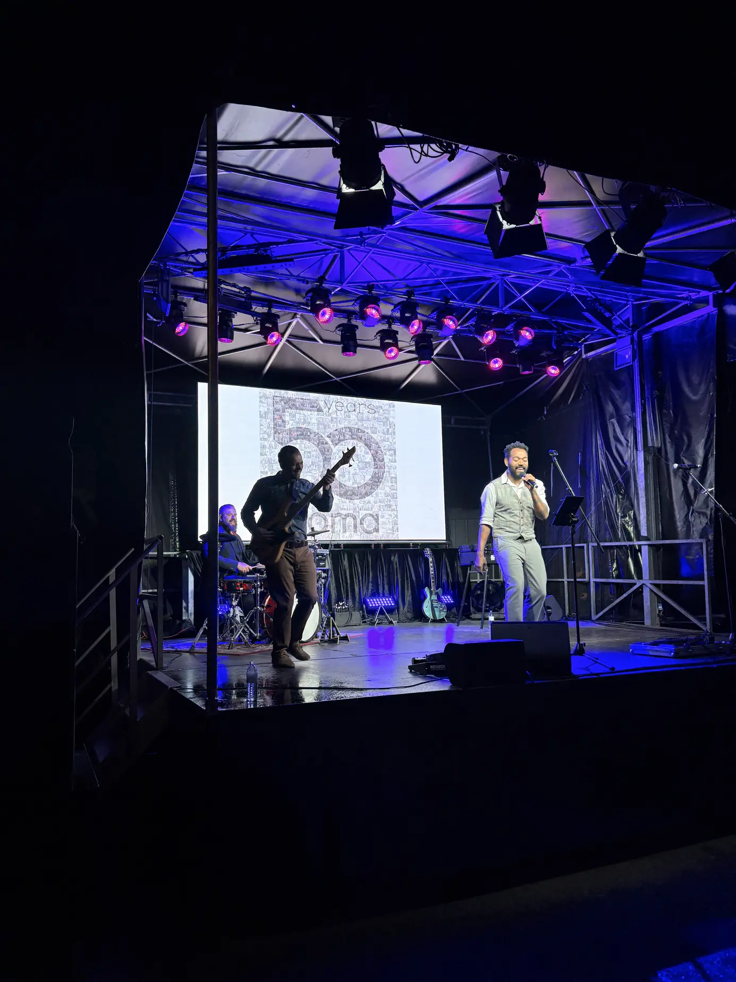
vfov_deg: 67.3
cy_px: 491
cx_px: 368
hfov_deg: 53.1
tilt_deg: +6.9
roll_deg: +1.0
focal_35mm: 26
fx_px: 737
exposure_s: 1/100
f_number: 1.6
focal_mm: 5.96
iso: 40
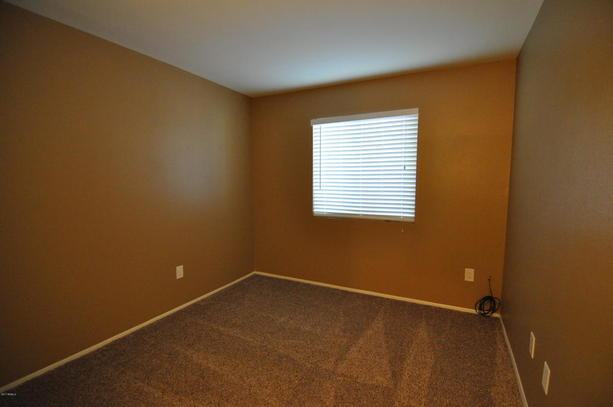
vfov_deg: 71.9
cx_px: 306
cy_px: 204
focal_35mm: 16
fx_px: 281
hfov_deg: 95.0
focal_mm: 11
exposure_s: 1/13
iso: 1600
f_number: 2.8
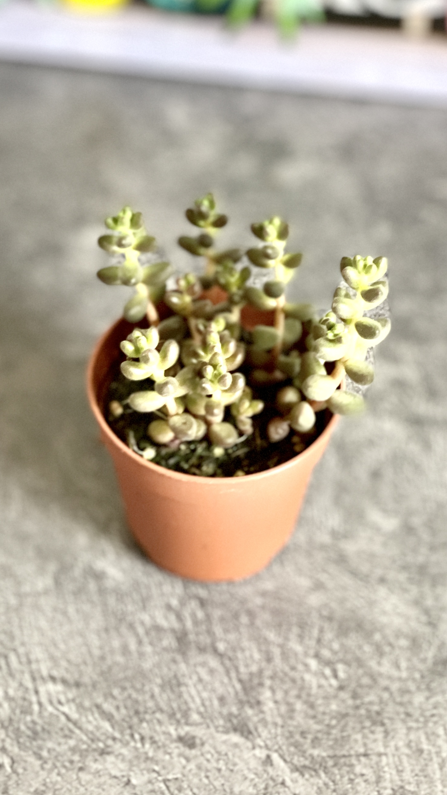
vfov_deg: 19.8
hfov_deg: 11.2
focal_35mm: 108
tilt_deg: -48.0
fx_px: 2276
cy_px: 309
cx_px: 138
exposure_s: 1/40
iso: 320
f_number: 2.2
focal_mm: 7.5
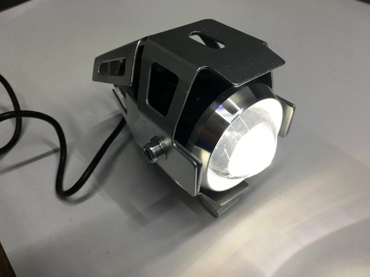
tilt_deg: -42.9
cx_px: 185
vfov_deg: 48.2
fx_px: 310
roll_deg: -1.3
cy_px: 138
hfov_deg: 61.7
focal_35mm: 29
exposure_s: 1/30
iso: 40
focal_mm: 4.15
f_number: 2.2
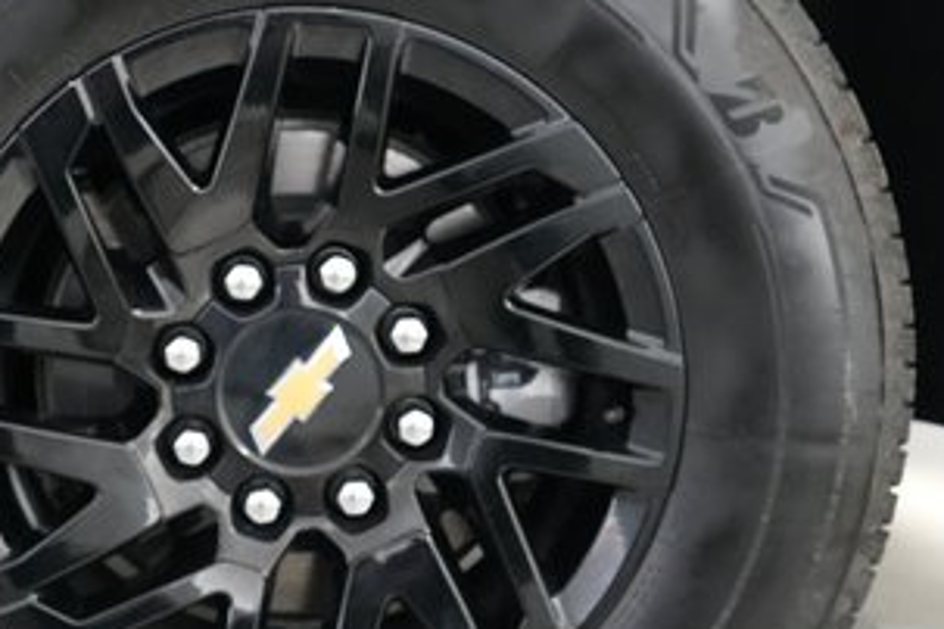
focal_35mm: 57
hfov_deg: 34.6
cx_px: 287
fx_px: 1495
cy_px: 389
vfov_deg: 23.7
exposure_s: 1/160
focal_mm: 27
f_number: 2.8
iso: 8000
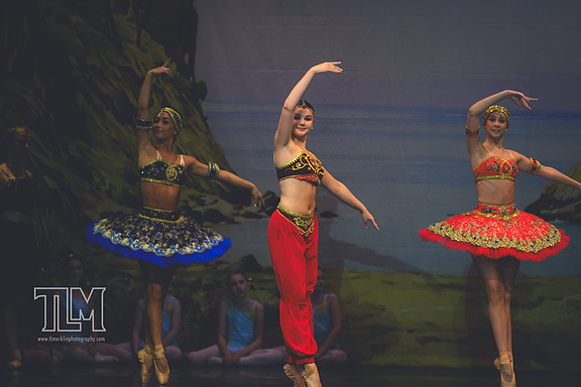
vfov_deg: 4.6
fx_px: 4874
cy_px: 194
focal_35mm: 302
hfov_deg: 6.8
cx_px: 289
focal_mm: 200
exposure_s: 1/500
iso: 800
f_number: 2.8
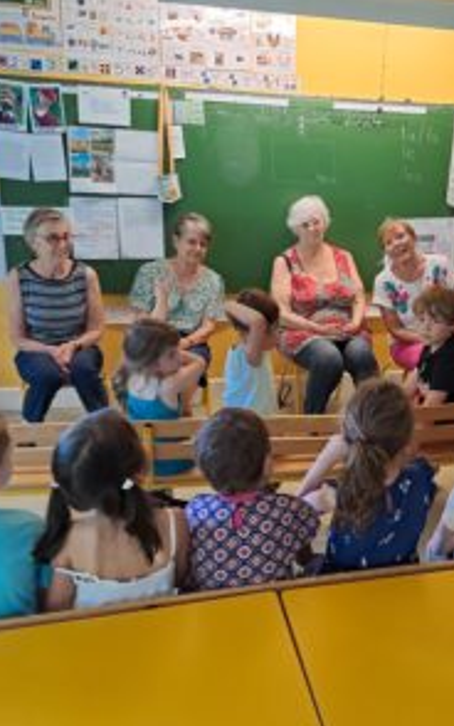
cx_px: 355
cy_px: 365
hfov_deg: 34.4
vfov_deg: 54.0
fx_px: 712
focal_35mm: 36
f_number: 1.8
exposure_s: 1/50
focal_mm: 4.65
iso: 200
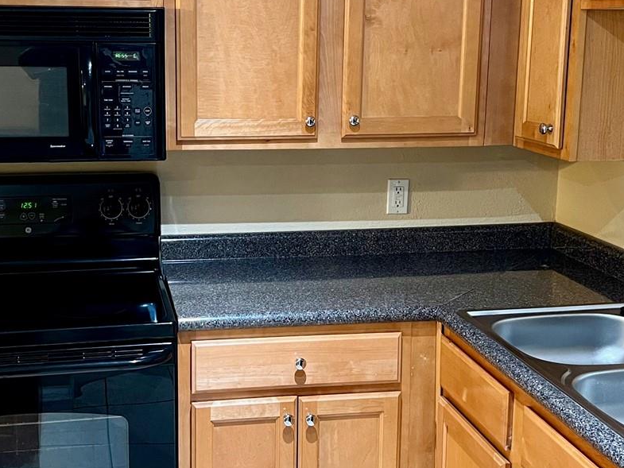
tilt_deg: -10.2
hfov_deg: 36.0
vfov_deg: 27.5
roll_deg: -0.5
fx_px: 956
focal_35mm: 53
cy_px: 199
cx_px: 251
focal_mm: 5.7
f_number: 1.5
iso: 320
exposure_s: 1/60
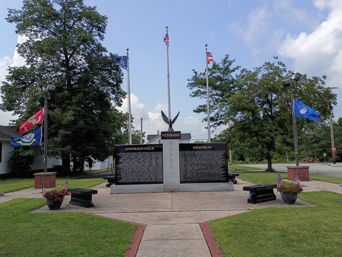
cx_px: 171
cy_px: 128
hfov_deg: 61.7
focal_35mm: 29
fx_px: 287
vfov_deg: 48.2
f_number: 1.8
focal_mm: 4.27
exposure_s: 1/1070
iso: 103
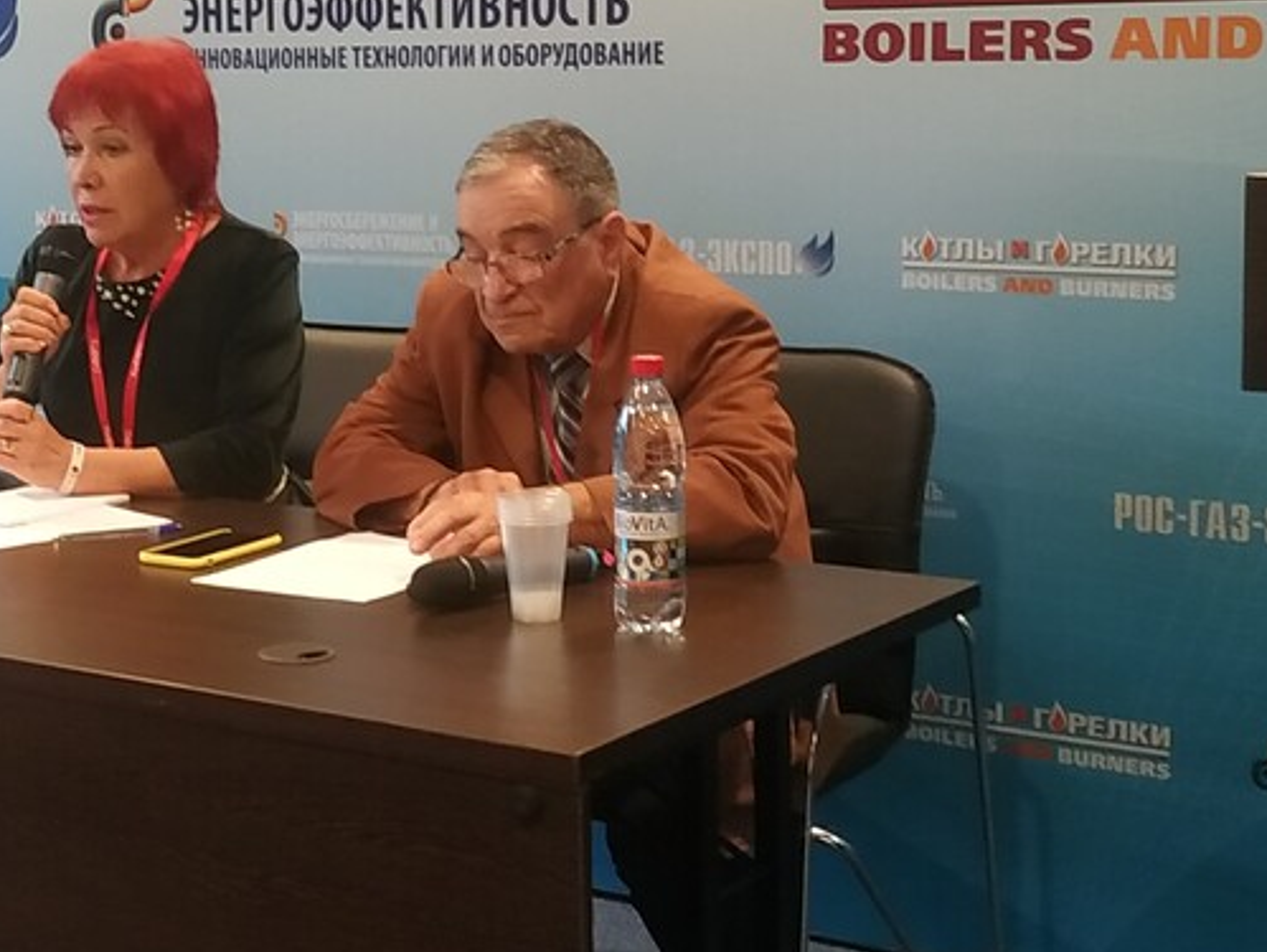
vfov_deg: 38.5
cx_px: 305
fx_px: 1355
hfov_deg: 48.0
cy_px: 355
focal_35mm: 37
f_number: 1.9
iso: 640
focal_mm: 3.94
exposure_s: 1/20
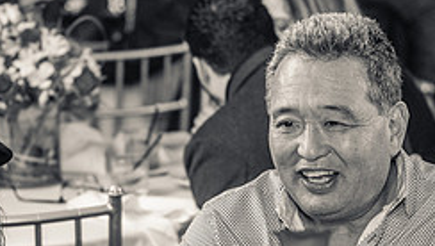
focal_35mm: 174
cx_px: 111
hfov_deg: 12.3
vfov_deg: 7.0
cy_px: 151
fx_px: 2010
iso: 2500
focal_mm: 70
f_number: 2.8
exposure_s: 1/160
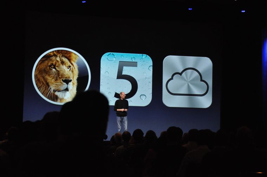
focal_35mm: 87
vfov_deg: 15.7
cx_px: 134
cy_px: 88
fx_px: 645
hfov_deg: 23.4
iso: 1600
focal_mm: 58
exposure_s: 1/100
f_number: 5
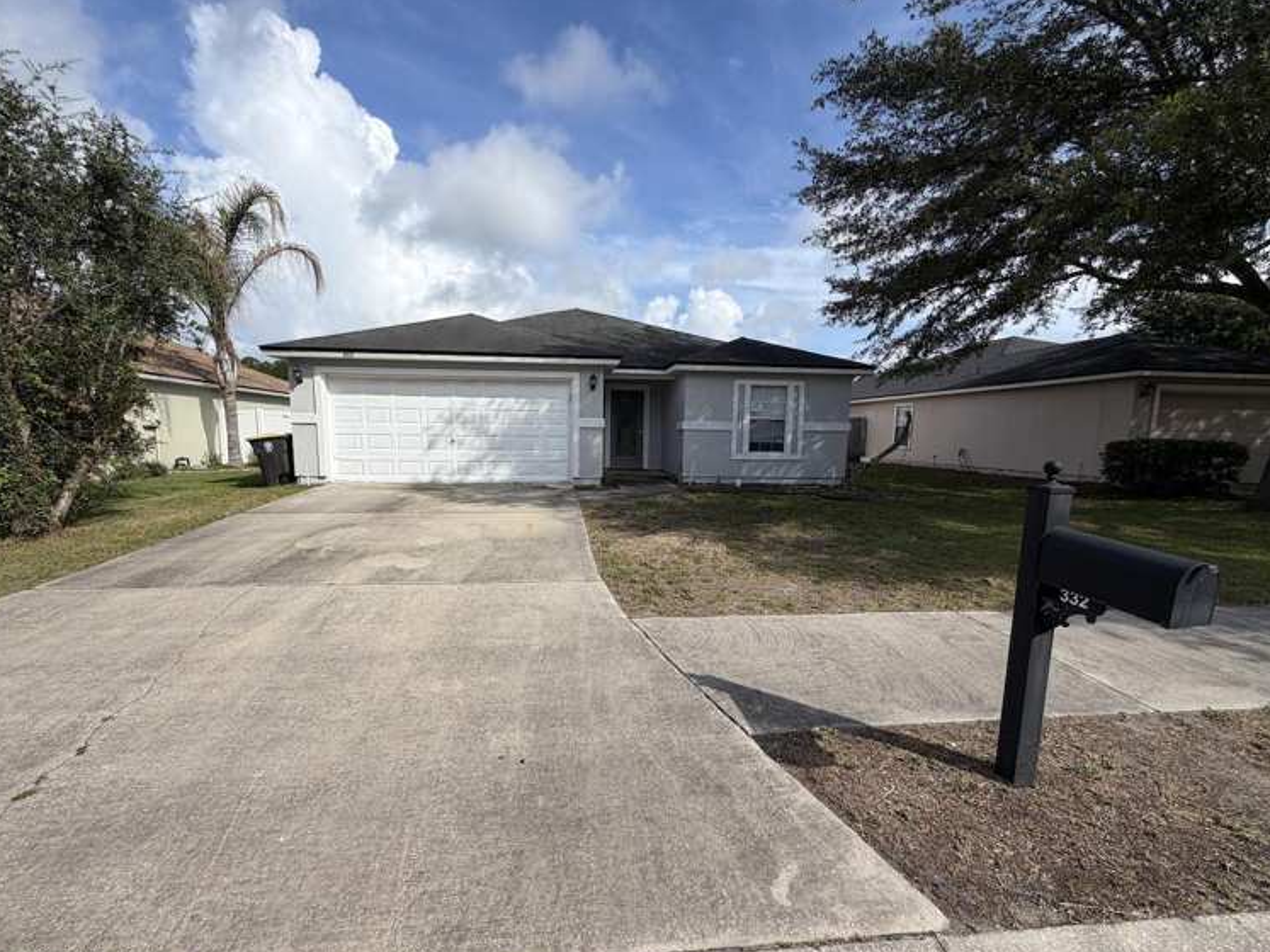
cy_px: 503
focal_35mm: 15
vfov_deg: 81.7
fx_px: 550
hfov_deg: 98.1
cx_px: 607
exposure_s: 1/1001
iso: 20
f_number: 2.2
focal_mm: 2.22
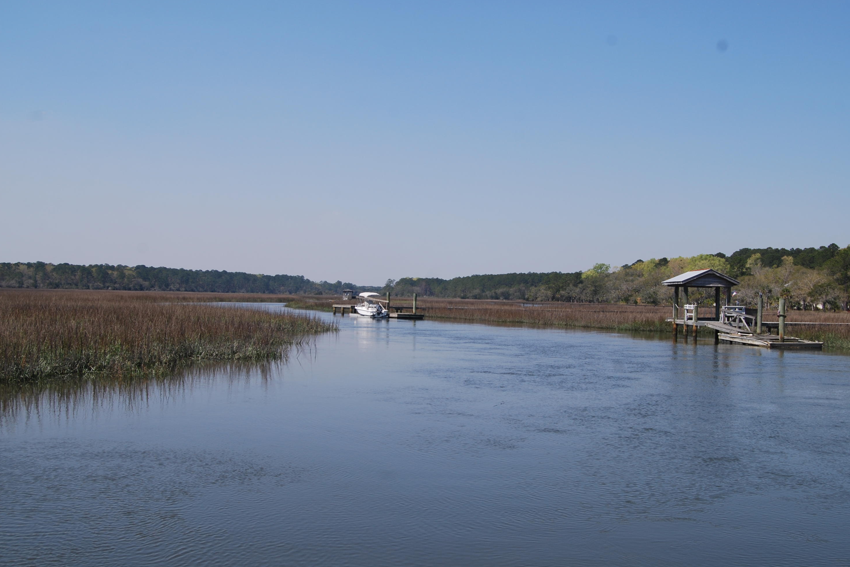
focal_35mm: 43
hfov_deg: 45.4
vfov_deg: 31.2
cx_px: 422
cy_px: 278
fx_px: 1015
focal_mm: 28
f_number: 8
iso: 100
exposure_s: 1/250
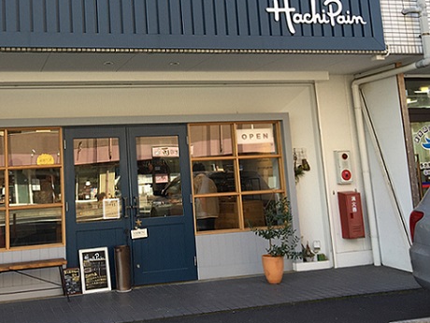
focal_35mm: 45
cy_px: 92
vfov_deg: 31.8
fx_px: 559
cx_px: 139
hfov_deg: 41.5
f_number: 2.2
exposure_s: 1/347
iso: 32
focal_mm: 4.15
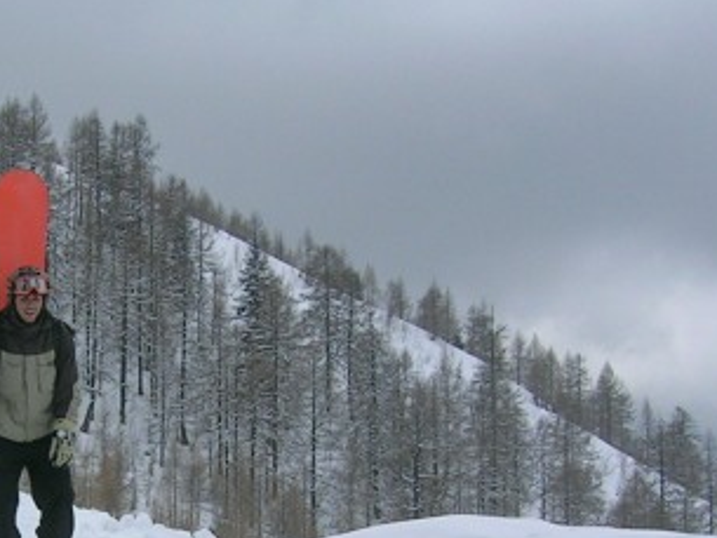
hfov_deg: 19.9
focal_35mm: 97
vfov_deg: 14.9
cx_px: 110
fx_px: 2010
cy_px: 578
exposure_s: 1/880
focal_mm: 5.7
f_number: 4.9
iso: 50
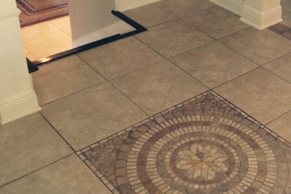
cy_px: 45
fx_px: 493
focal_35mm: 61
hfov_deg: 32.2
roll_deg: -2.5
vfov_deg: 22.0
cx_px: 225
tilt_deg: -30.2
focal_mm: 4.12
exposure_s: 1/20
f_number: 2.4
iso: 125
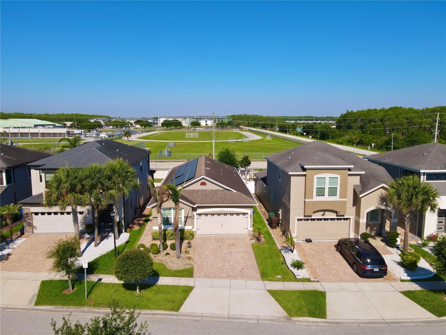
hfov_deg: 71.6
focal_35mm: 24
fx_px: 309
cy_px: 168
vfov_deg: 56.8
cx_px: 223
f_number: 2.8
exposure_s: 1/1000
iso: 100
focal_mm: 4.5
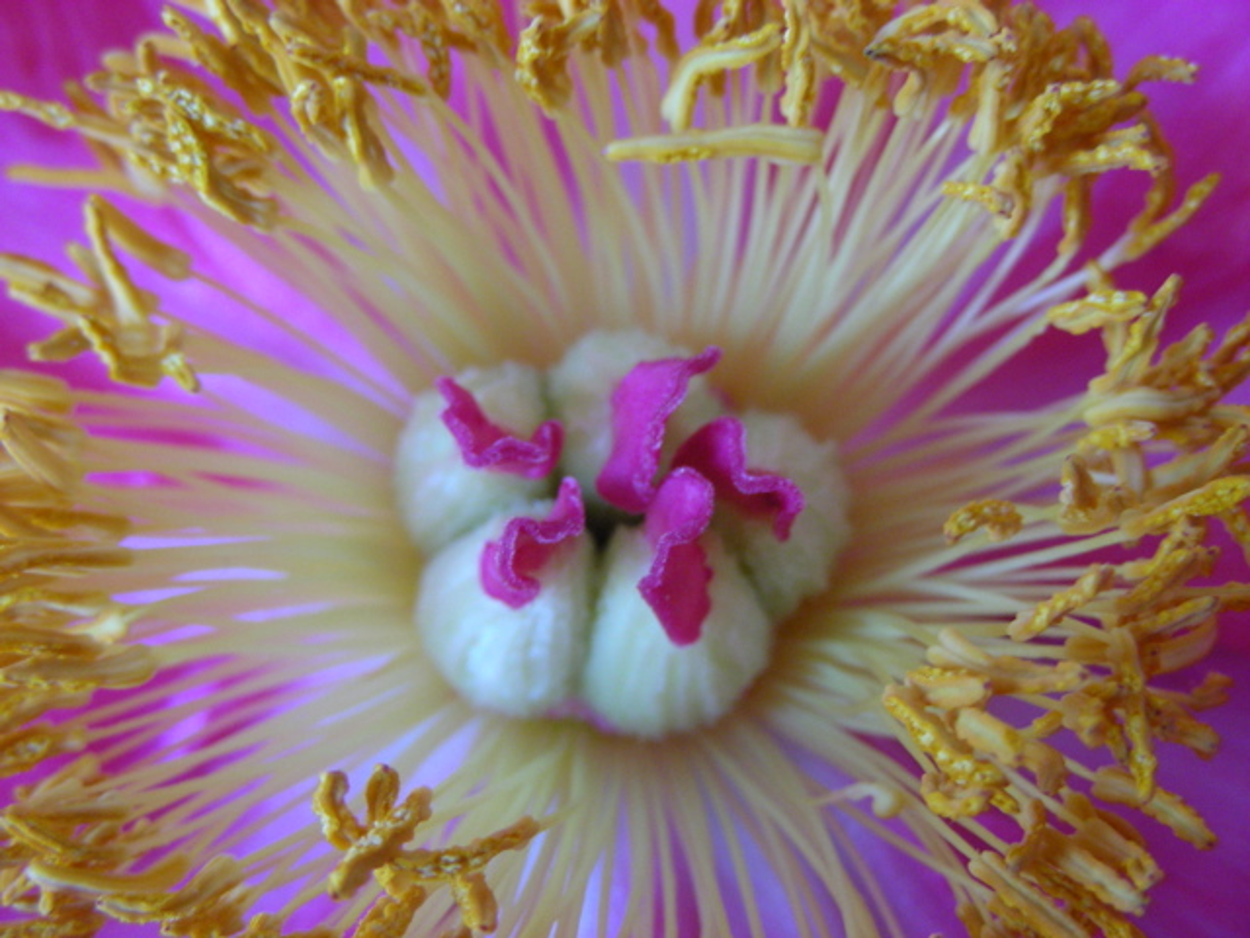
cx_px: 625
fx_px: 1481
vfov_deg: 35.1
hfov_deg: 45.8
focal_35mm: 41
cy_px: 469
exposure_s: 1/23.6
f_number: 3.5
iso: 200
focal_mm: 6.8
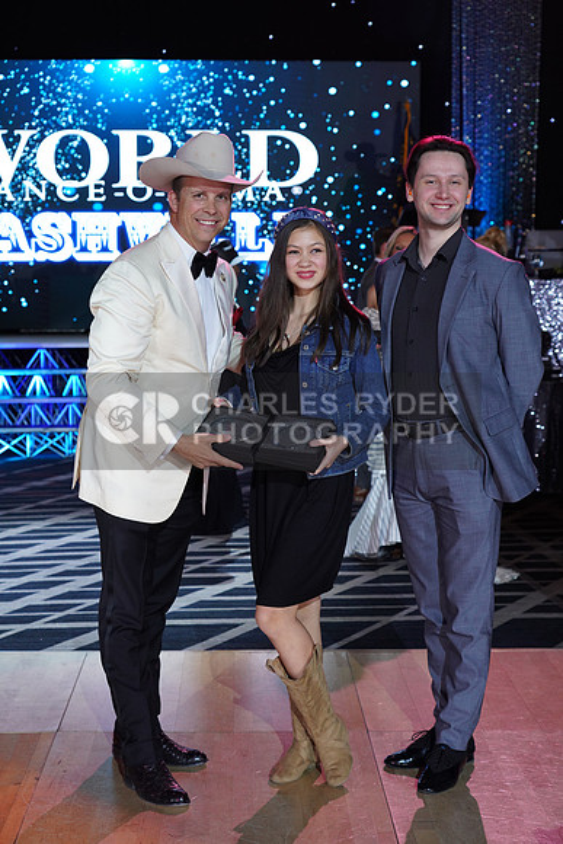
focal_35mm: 63
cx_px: 282
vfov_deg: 31.9
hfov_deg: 21.6
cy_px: 422
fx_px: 1477
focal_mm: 63
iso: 1600
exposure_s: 1/200
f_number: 5
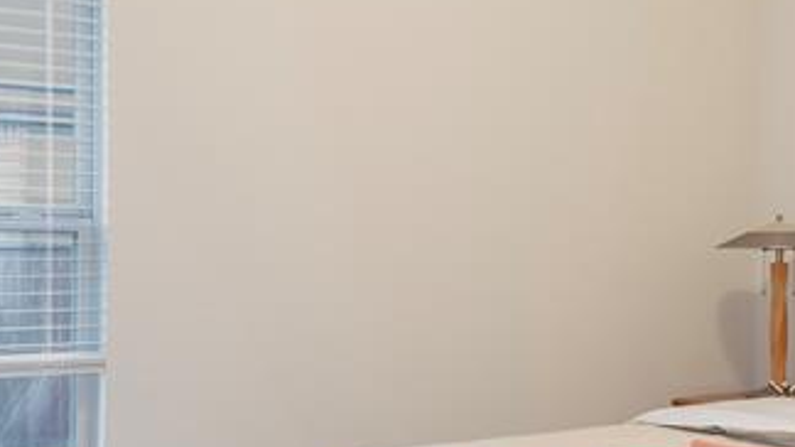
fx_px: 1117
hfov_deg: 37.4
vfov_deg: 22.6
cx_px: 667
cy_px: 257
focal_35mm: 53
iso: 100
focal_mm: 16
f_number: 7.1
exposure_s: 1.6
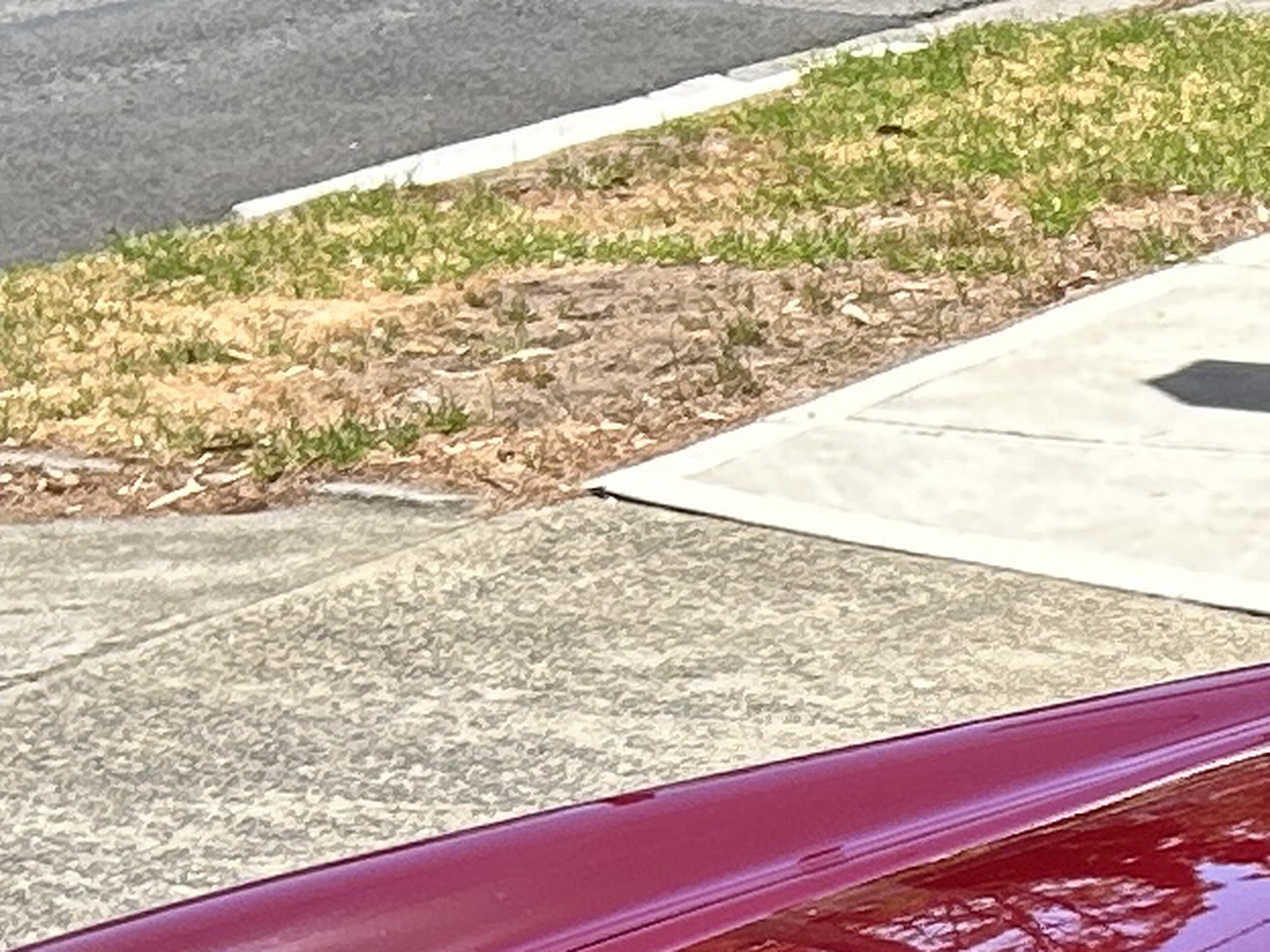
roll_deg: -2.7
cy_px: 1727
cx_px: 2609
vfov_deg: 8.5
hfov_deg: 10.7
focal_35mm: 168
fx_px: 6164
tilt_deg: -22.1
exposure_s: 1/1621
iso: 50
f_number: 1.5
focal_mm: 5.7
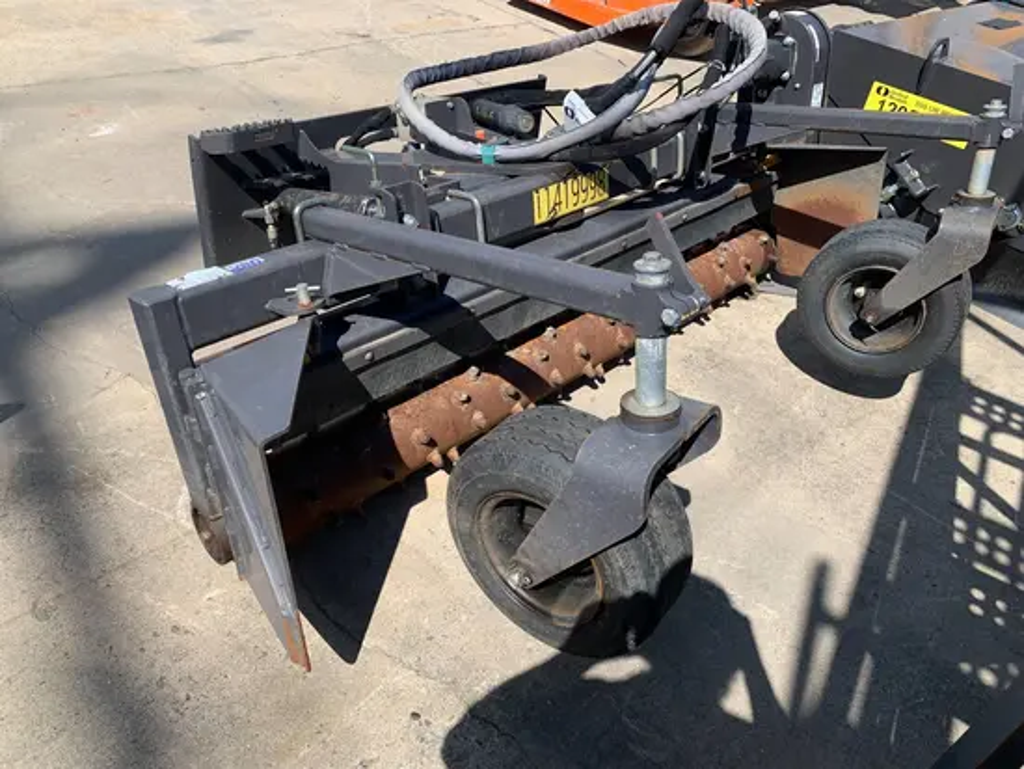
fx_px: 769
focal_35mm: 26
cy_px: 384
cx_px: 512
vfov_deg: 53.1
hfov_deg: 67.3
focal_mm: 4.25
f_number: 1.8
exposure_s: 1/1634
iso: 25
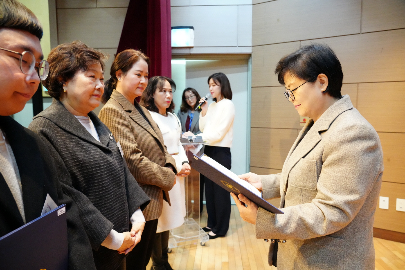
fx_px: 270
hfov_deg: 73.7
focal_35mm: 24
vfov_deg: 53.1
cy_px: 135
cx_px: 202
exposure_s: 1/160
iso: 12800
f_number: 4.5
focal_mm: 24
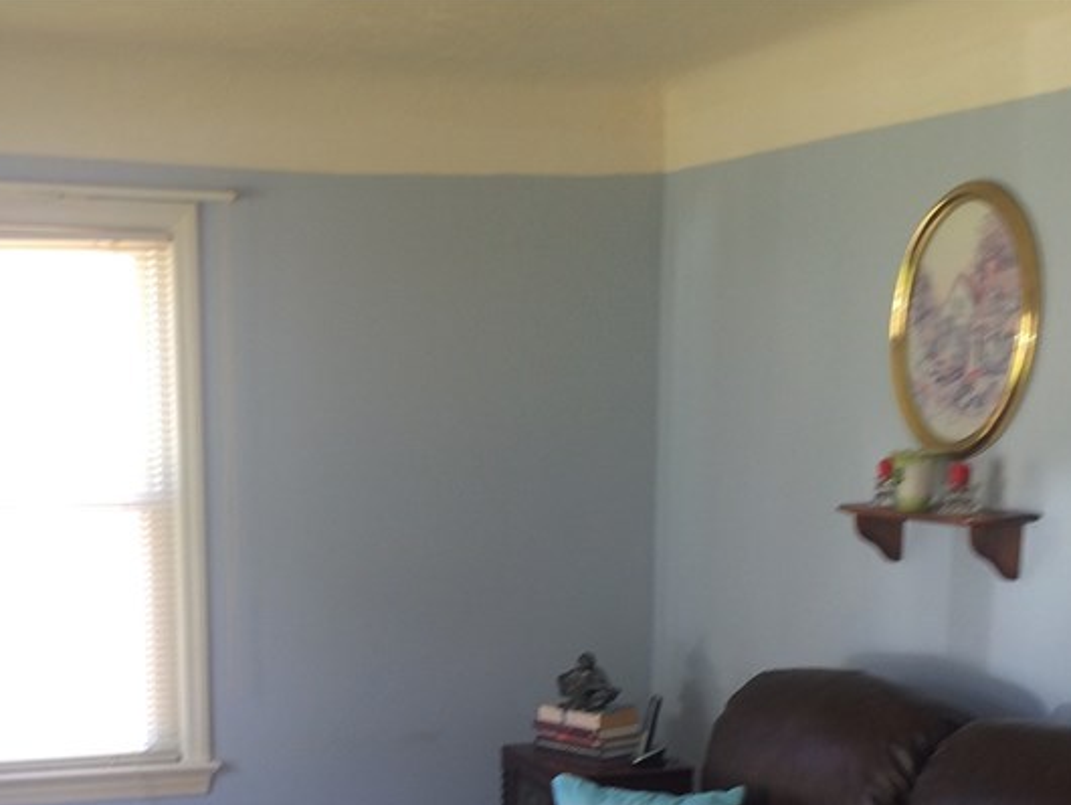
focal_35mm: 56
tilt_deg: -12.8
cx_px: 356
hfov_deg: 34.0
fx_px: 1733
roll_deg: -0.4
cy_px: 773
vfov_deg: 25.1
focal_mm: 4.15
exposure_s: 1/40
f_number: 2.2
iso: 40
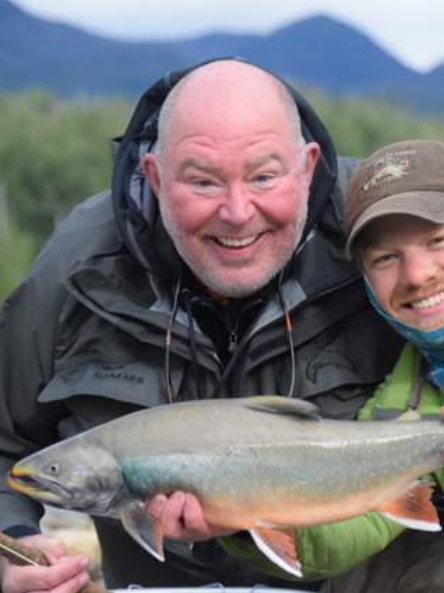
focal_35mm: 174
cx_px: 295
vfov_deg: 11.4
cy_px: 296
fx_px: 2976
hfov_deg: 8.5
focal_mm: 80
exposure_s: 1/4000
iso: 3200
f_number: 4.5
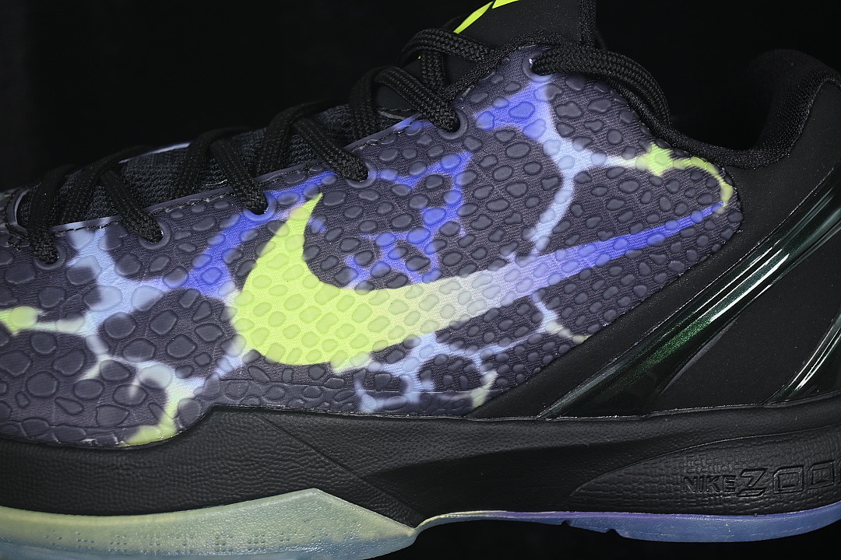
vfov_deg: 18.2
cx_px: 420
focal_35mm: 75
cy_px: 280
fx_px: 1752
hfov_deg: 27.0
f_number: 6.3
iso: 160
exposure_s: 1/60
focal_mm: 50
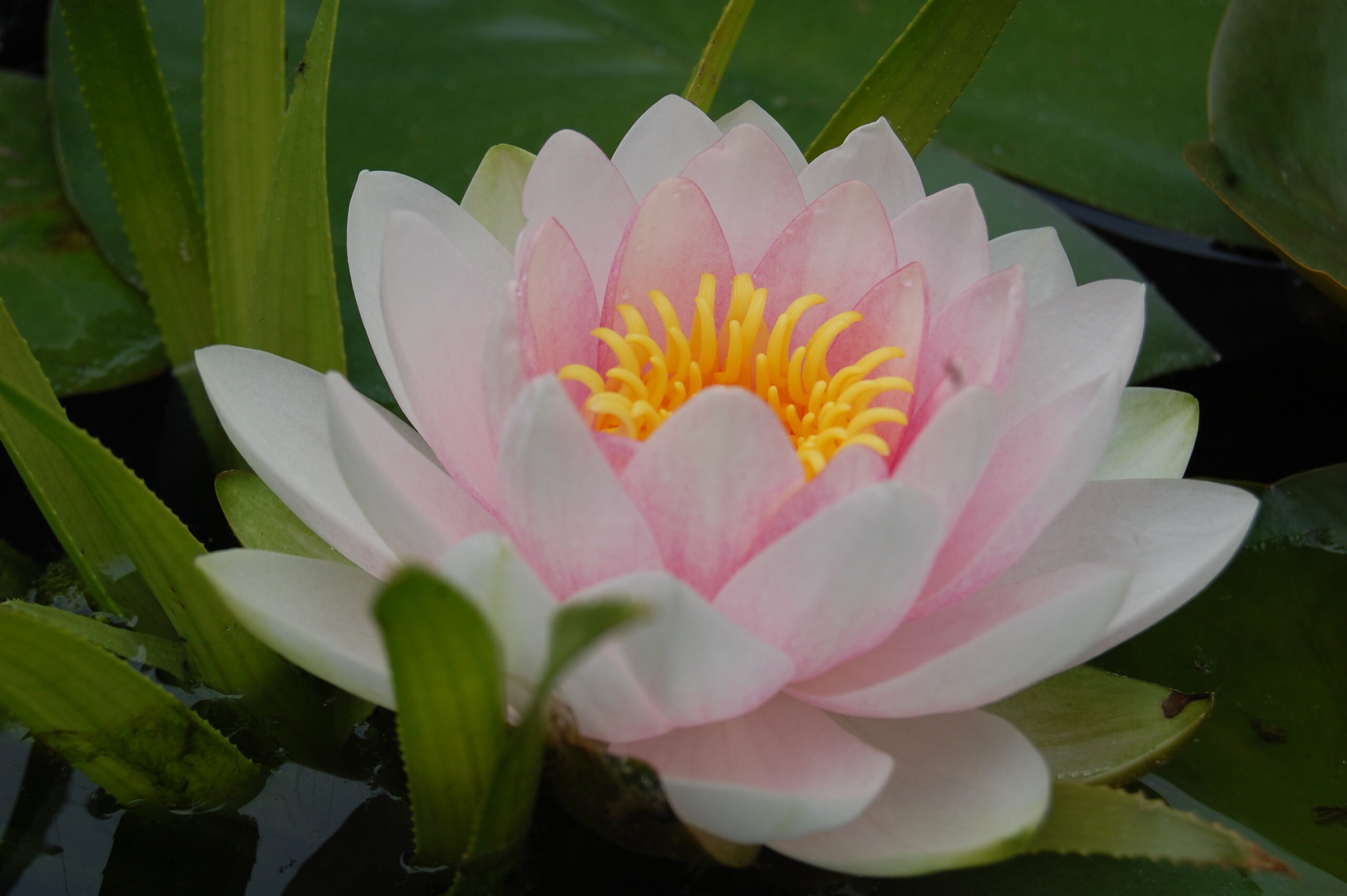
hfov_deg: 26.0
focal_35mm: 78
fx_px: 2916
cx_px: 674
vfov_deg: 17.5
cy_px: 448
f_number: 9
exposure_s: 1/320
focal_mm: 52
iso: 200
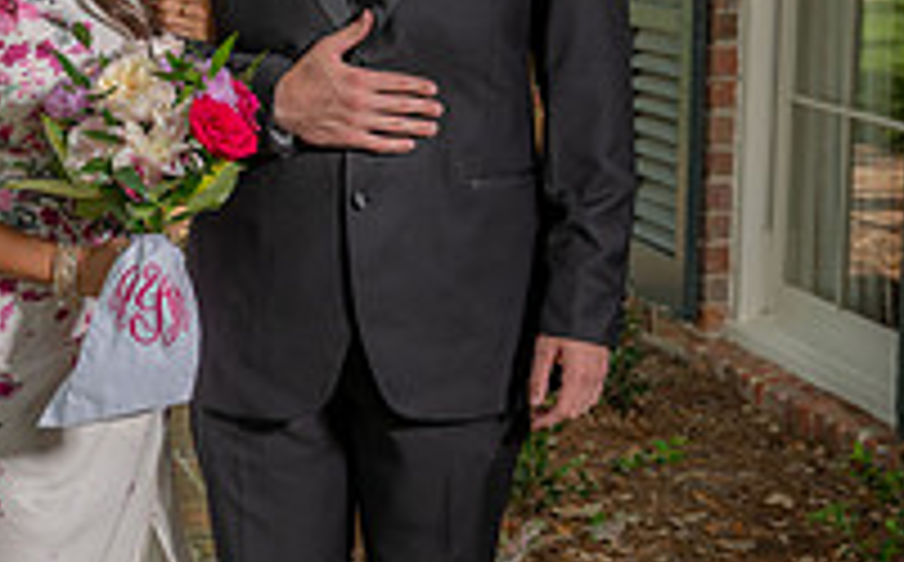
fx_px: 2362
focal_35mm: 96
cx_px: 265
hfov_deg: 21.5
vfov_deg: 13.6
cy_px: 265
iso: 100
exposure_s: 1/160
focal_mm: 42
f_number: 5.6
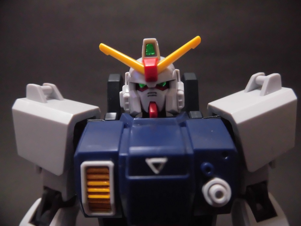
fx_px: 209
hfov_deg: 71.6
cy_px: 113
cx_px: 150
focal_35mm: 24
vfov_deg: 56.8
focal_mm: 4.3
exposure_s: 1/25
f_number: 3.1
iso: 640
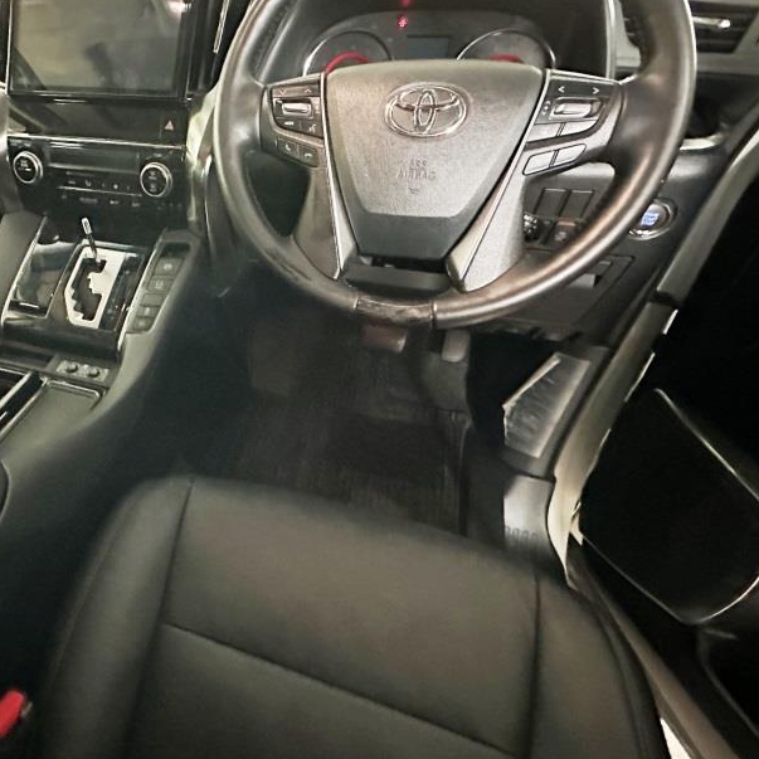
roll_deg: +2.2
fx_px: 521
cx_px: 186
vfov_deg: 72.0
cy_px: 347
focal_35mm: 21
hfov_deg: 67.4
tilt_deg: -34.5
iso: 1600
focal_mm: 2.22
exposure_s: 1/30
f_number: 2.2
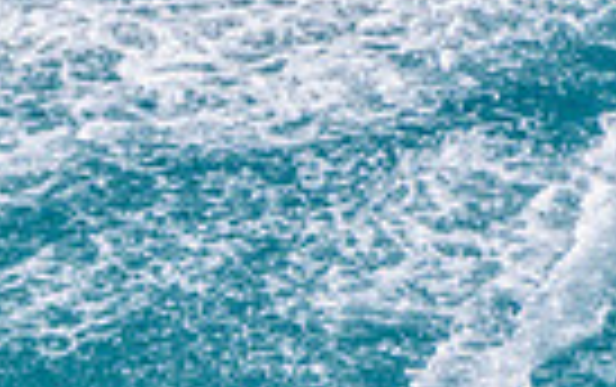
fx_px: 54326
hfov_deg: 0.6
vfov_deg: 0.4
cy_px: 614
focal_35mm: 3232
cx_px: -535
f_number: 5.6
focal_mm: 500
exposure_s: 1/2000
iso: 450
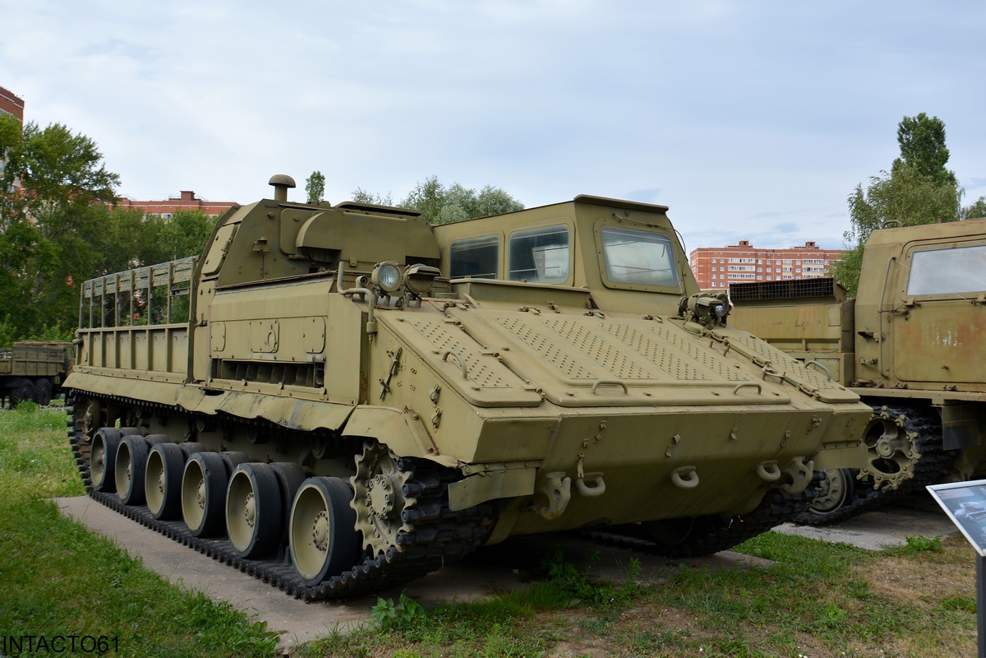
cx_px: 493
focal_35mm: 33
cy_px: 329
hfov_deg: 57.2
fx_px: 904
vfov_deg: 40.0
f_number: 8
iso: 110
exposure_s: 1/250
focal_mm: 22
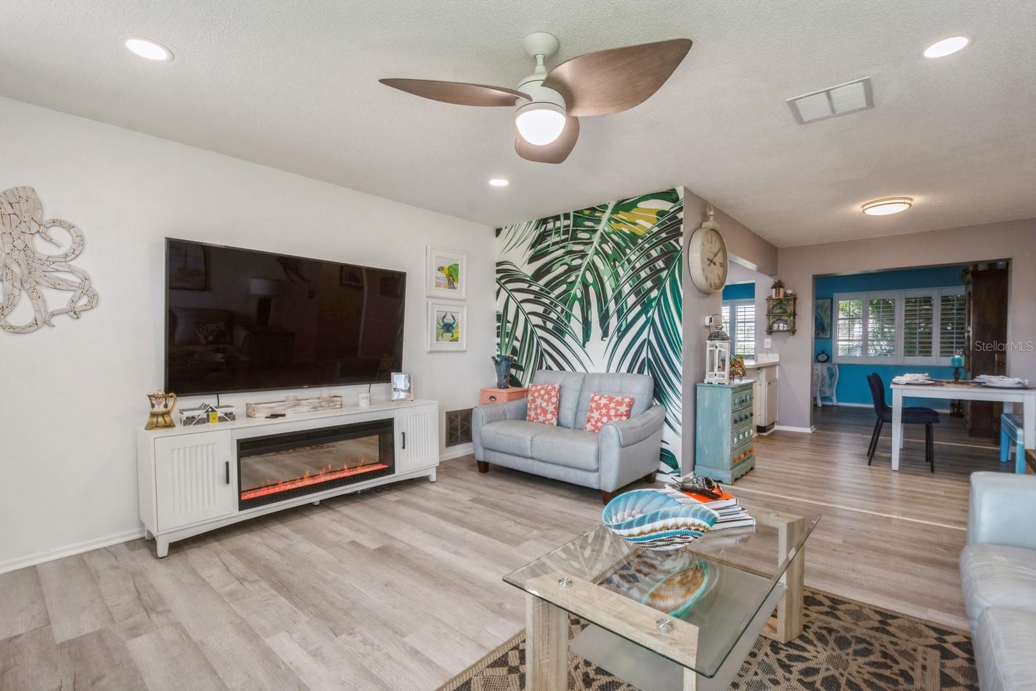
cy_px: 346
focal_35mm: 15
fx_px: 432
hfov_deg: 100.4
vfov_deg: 77.3
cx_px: 518
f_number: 8
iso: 200
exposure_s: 1/25
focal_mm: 10
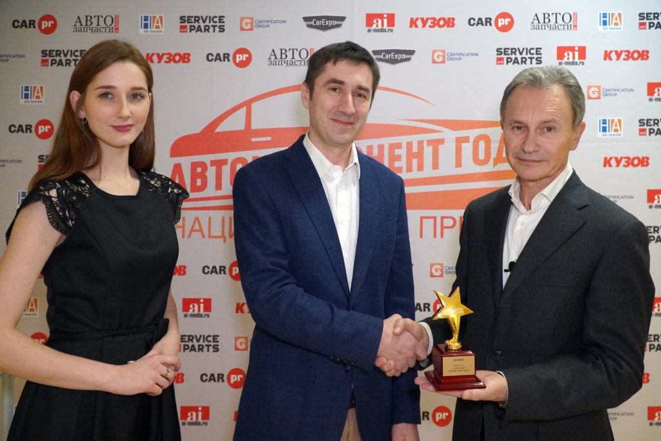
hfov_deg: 67.4
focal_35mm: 27
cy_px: 220
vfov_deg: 47.9
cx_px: 330
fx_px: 496
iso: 4000
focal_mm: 18
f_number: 4
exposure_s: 1/160
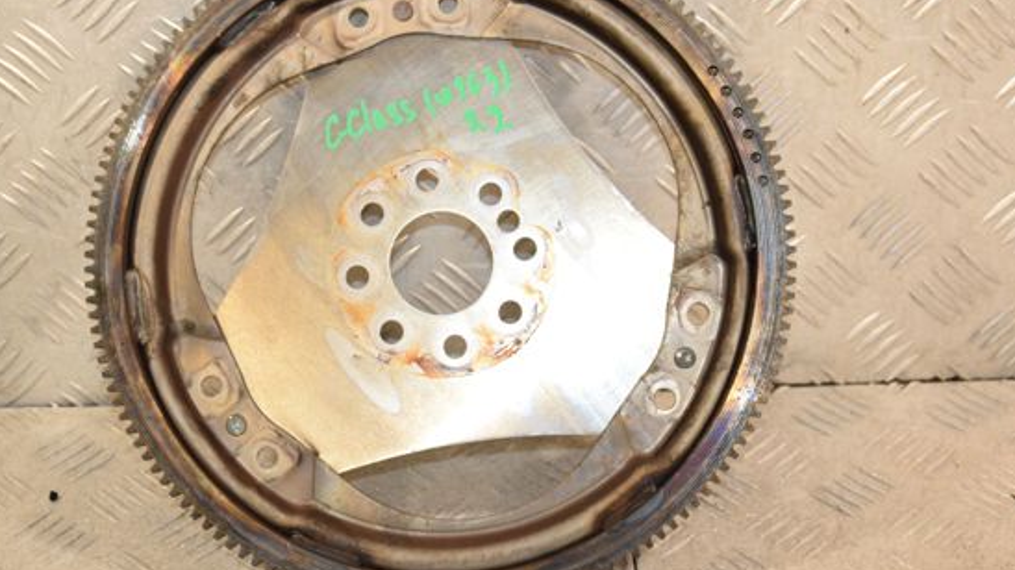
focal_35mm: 83
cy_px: 263
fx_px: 2223
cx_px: 465
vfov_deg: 14.6
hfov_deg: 25.7
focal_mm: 45
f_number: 5.6
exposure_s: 1/200
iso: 1600
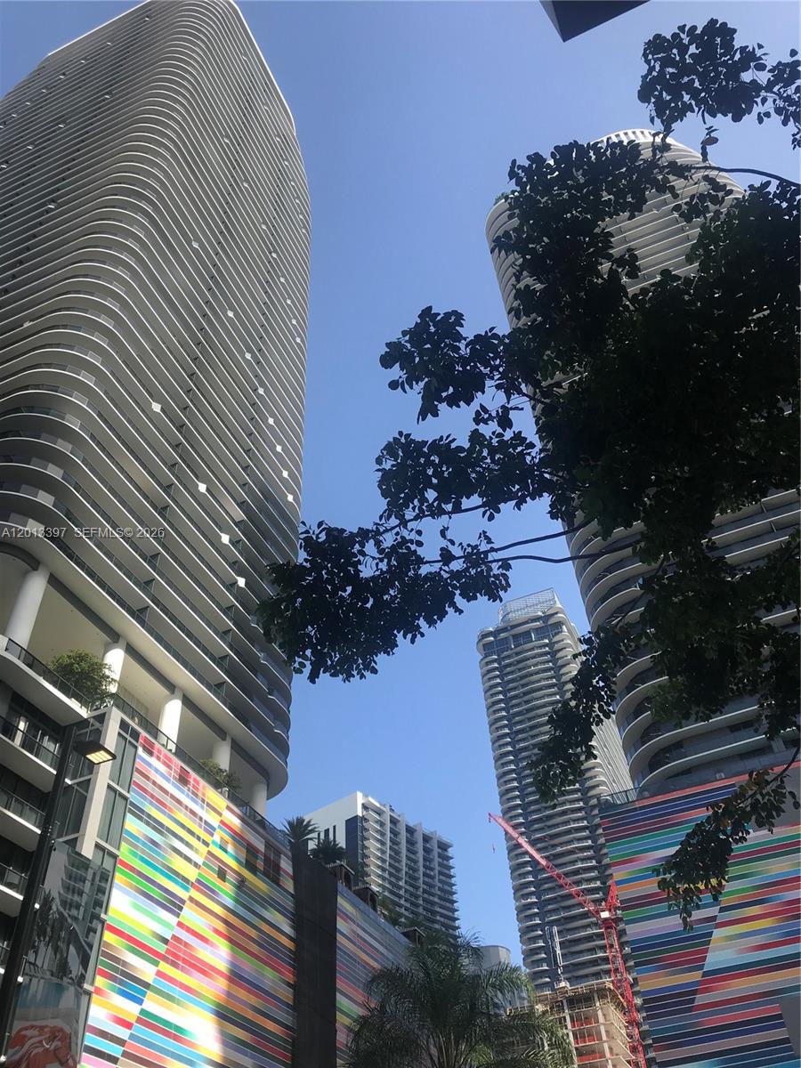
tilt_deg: +44.9
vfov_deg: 63.4
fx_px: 864
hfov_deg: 49.7
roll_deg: +4.2
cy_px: 534
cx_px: 400
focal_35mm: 28
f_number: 1.8
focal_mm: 3.99
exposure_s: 1/1100
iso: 20
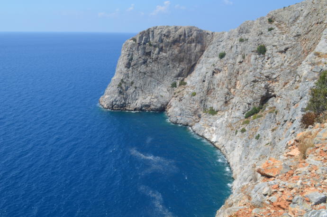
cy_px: 108
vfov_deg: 39.8
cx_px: 164
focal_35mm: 33
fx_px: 299
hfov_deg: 57.3
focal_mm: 22
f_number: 8
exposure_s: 1/250
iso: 100
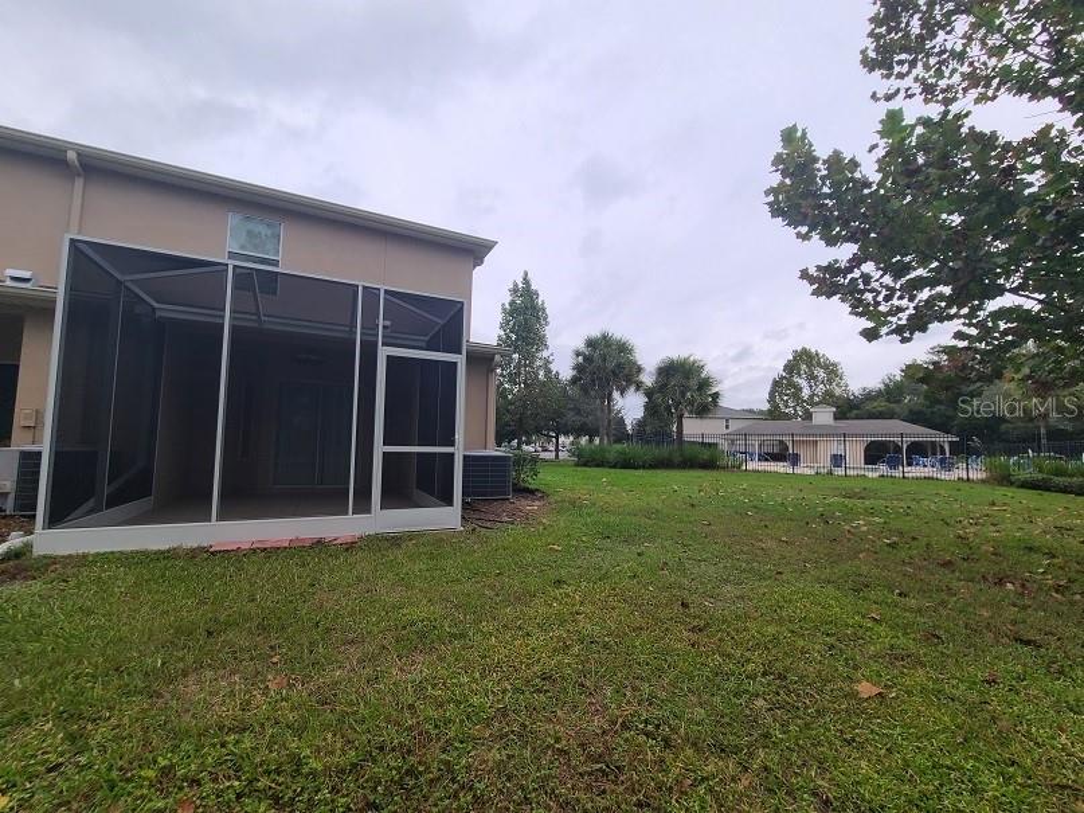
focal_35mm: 13
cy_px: 406
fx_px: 407
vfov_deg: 89.9
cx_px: 542
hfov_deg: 106.2
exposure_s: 1/434
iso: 50
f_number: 2.2
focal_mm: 2.2
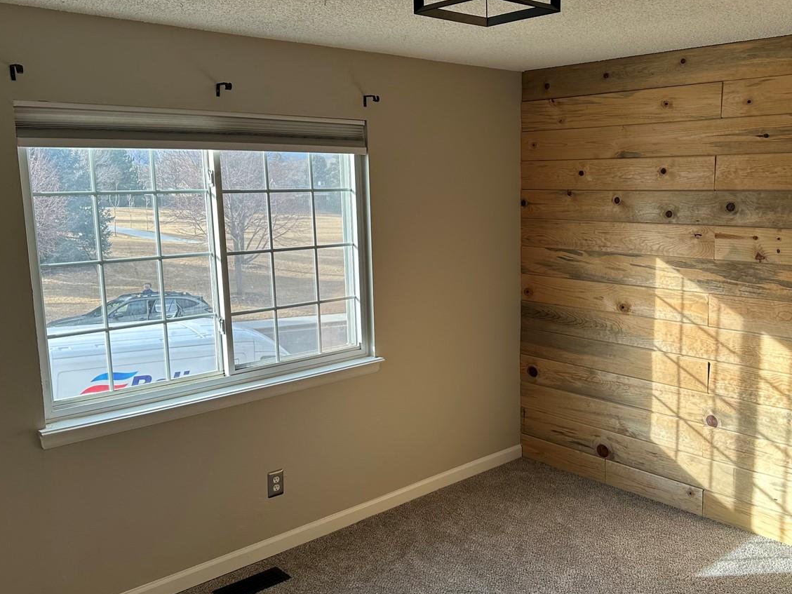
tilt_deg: -8.6
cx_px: 478
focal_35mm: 34
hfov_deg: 53.5
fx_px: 778
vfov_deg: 41.8
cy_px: 312
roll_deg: +0.6
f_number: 1.78
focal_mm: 6.86
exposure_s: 1/398
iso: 80
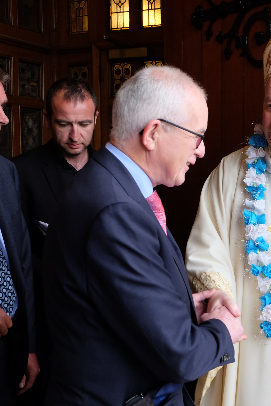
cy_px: 204
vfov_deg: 37.5
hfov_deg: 24.3
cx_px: 275
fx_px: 598
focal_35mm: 53
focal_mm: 23.2
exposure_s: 1/100
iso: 1000
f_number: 5
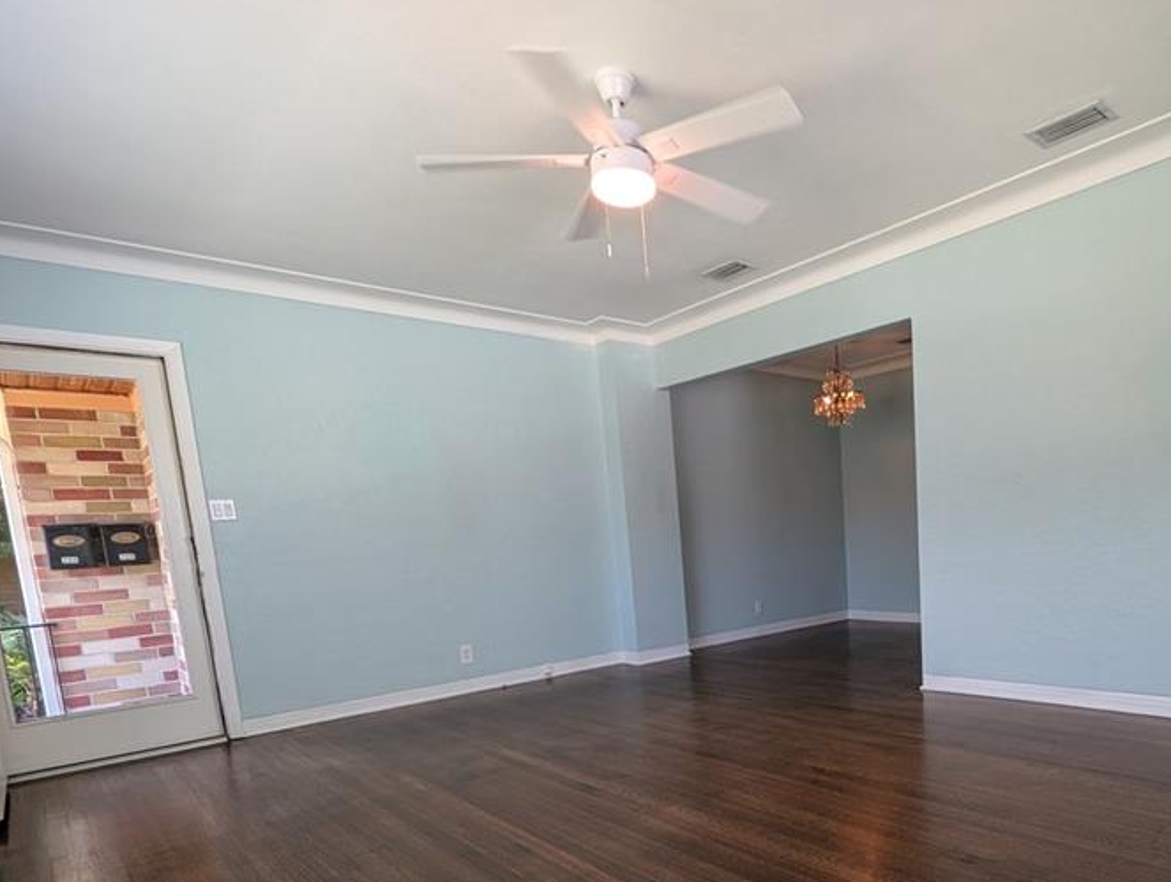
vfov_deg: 63.0
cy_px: 640
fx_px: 677
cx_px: 763
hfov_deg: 79.5
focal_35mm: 20
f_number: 2.2
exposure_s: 1/60
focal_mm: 1.95
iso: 71
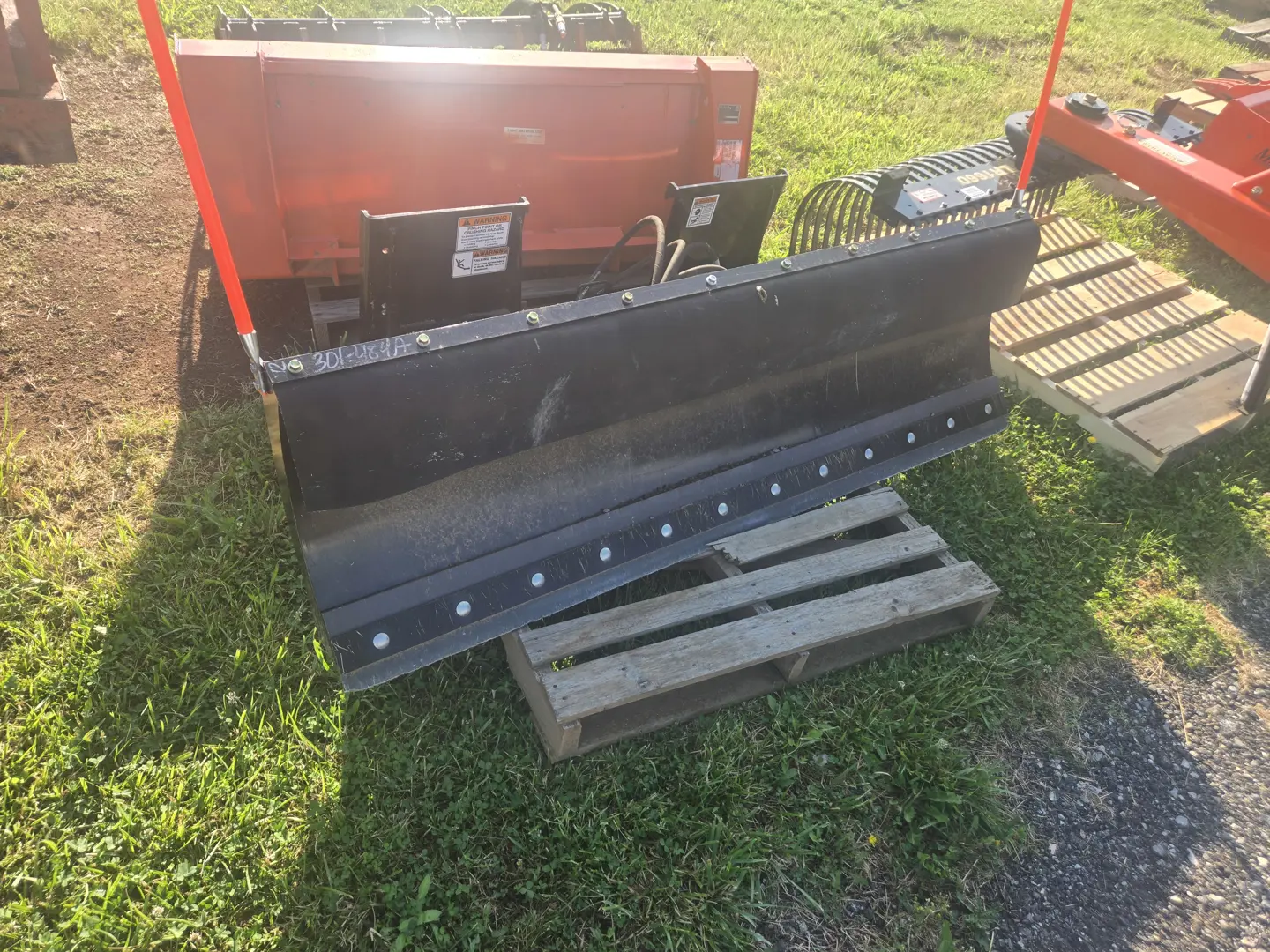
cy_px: 476
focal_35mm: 23
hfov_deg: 73.9
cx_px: 635
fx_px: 844
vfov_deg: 58.9
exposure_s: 1/424
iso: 25
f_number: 1.8
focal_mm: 5.4
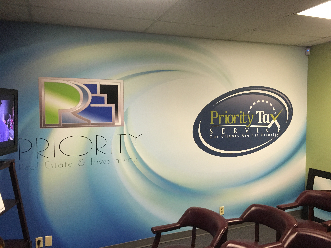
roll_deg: +0.6
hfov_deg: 61.7
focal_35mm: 29
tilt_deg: -3.3
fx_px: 277
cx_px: 166
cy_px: 124
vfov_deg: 48.2
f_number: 2.2
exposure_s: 1/30
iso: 200
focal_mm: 4.15
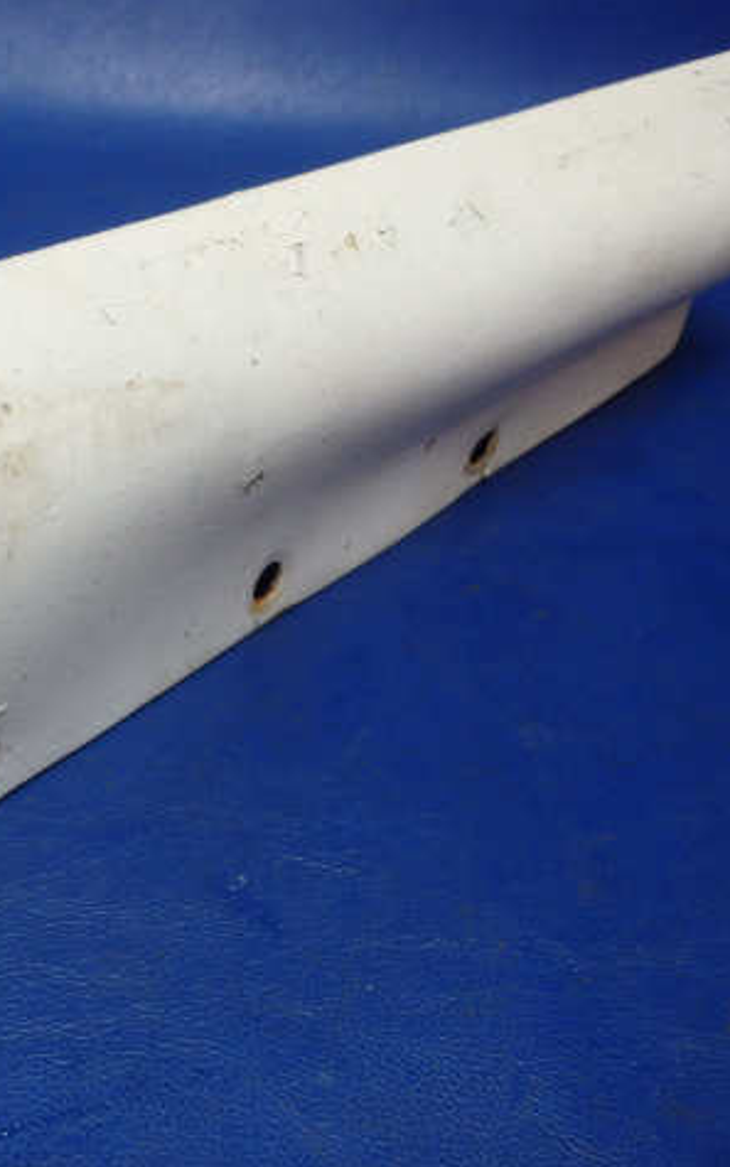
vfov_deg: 49.3
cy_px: 585
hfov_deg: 30.5
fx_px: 1273
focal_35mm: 40
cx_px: 66
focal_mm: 5
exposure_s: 1/40
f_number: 3.9
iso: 200
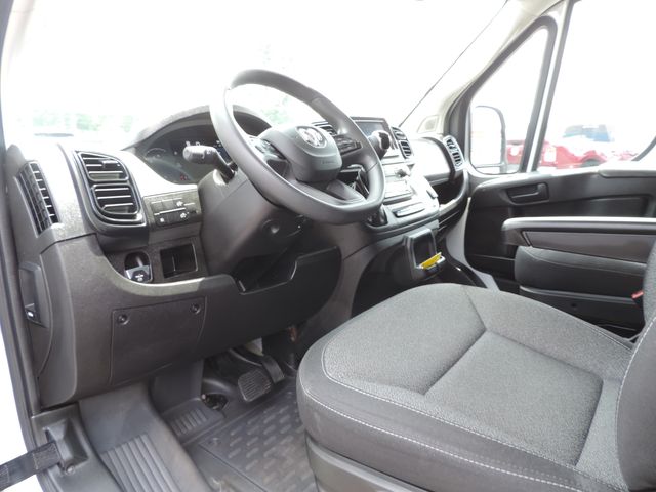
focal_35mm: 24
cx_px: 328
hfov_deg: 71.6
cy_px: 246
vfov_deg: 56.8
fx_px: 455
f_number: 3
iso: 80
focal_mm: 4.3
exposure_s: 1/30
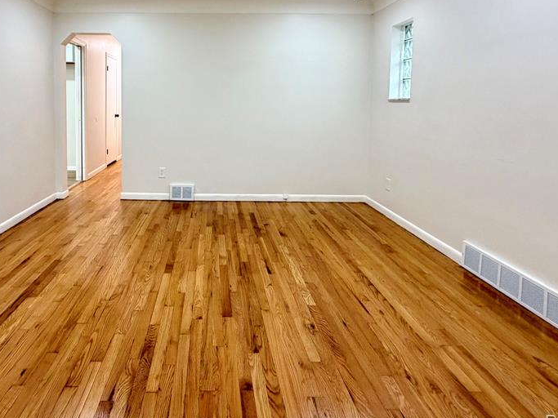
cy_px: 121
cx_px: 210
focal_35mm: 21
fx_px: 338
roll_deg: -0.9
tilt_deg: -2.2
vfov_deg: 61.0
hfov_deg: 77.6
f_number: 2.2
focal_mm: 2.22
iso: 250
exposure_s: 1/60
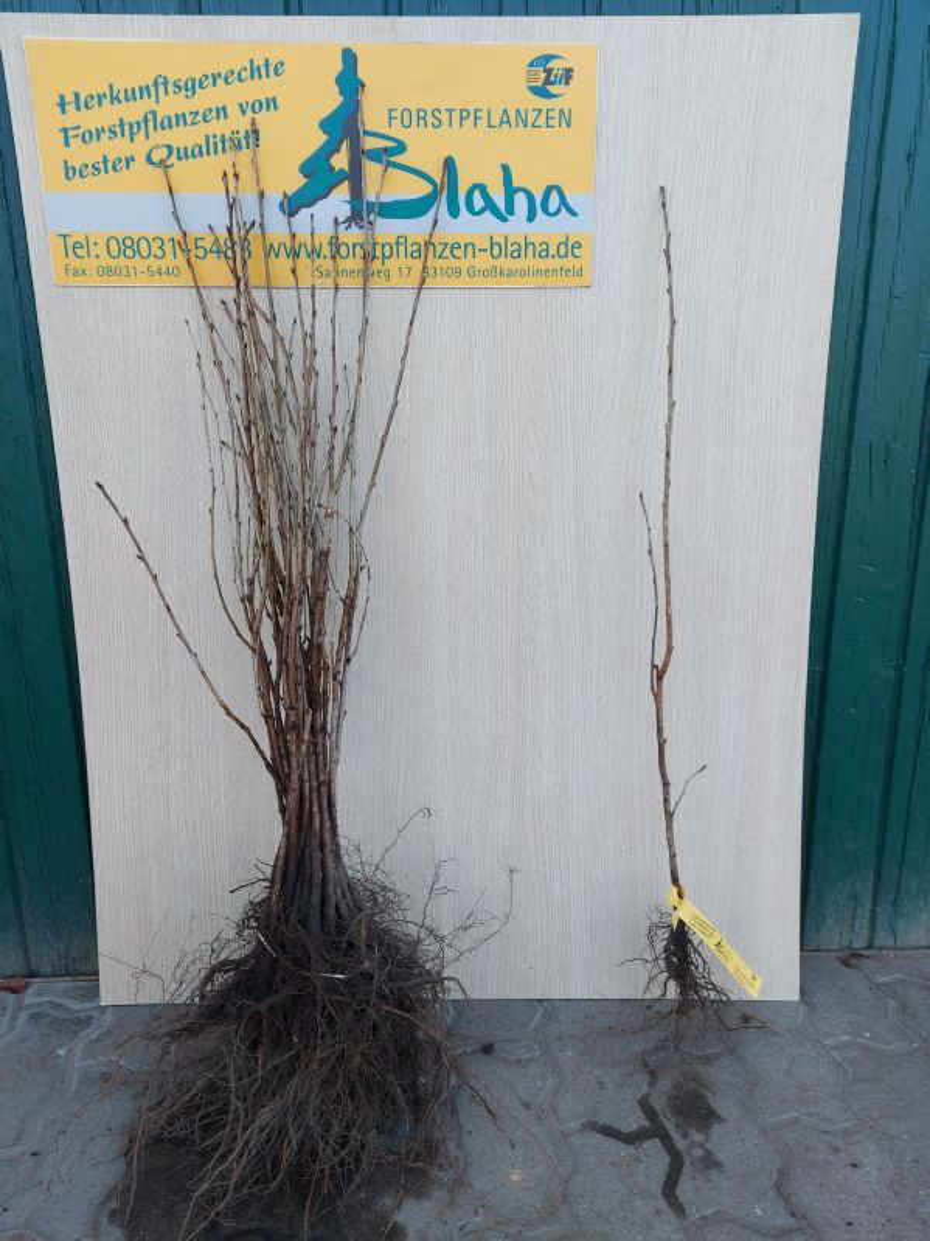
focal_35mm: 24
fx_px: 860
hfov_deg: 56.8
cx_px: 465
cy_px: 620
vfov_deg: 71.6
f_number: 1.8
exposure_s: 1/100
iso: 32
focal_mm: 5.23
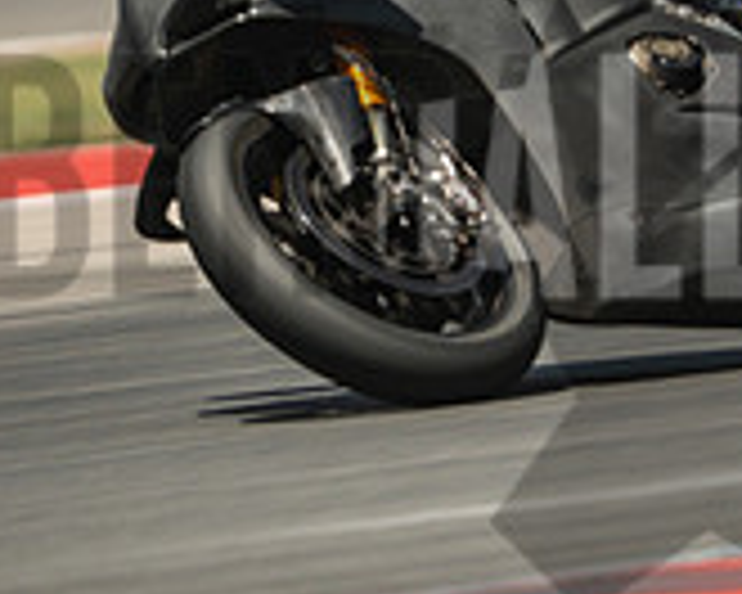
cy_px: 182
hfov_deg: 1.4
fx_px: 30437
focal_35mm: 1386
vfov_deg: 1.1
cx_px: 926
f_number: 2.8
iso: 640
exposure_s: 1/320
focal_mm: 280
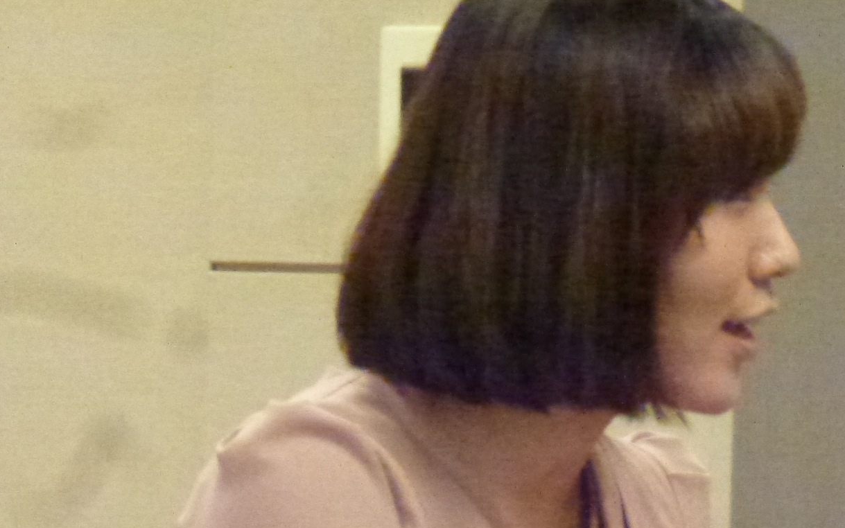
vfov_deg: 1.5
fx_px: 19691
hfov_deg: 2.5
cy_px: 509
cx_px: 860
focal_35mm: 855
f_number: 5.9
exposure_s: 1/30
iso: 1600
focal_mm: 68.8
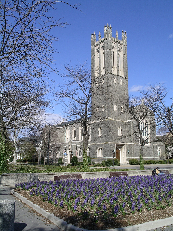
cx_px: 86
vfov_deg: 50.1
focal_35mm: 37
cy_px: 116
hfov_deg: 38.7
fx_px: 247
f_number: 5.6
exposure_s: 1/454
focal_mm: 7.8
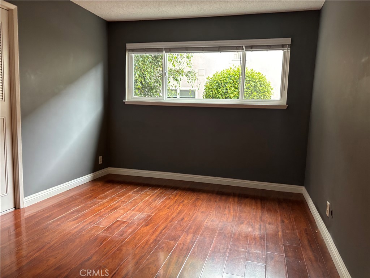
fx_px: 278
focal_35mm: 26
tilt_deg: -6.0
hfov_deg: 67.3
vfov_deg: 53.1
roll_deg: -1.8
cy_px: 139
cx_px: 185
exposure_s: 1/60
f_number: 1.6
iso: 250
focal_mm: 5.96
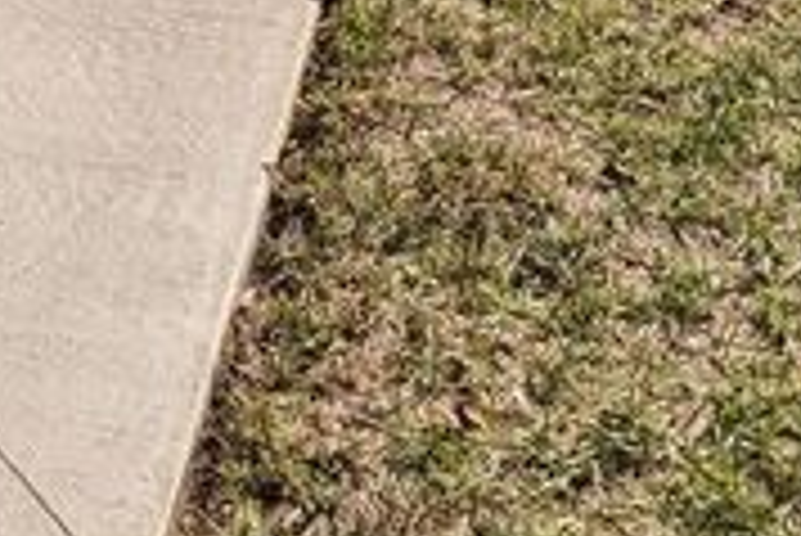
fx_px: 2138
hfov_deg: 20.9
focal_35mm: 96
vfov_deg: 11.1
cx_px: 148
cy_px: -885
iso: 48
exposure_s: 1/1637
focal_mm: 2.35
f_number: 2.2
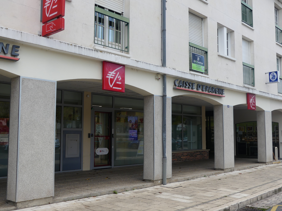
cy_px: 106
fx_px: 318
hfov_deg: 47.9
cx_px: 141
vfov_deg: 36.8
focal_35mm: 39
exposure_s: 1/160
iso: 100
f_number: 3.2
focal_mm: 7
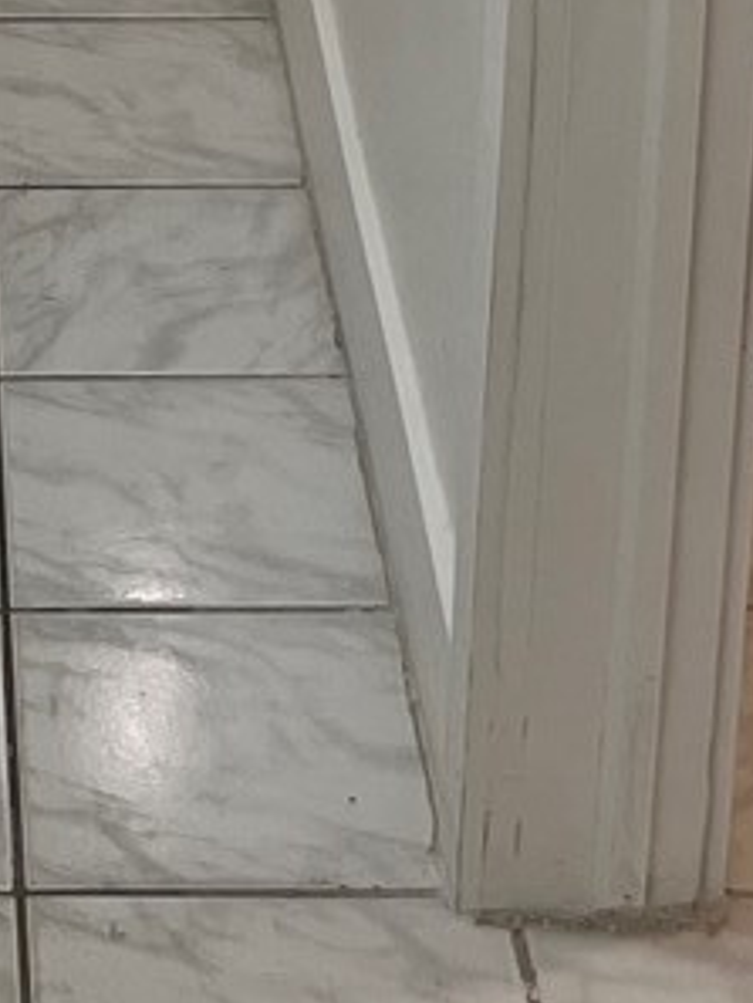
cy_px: -959
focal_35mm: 140
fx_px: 4058
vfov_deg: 12.5
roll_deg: -0.6
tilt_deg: -12.7
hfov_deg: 10.4
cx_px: -172
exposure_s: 1/273
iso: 40
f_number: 1.5
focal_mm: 5.7
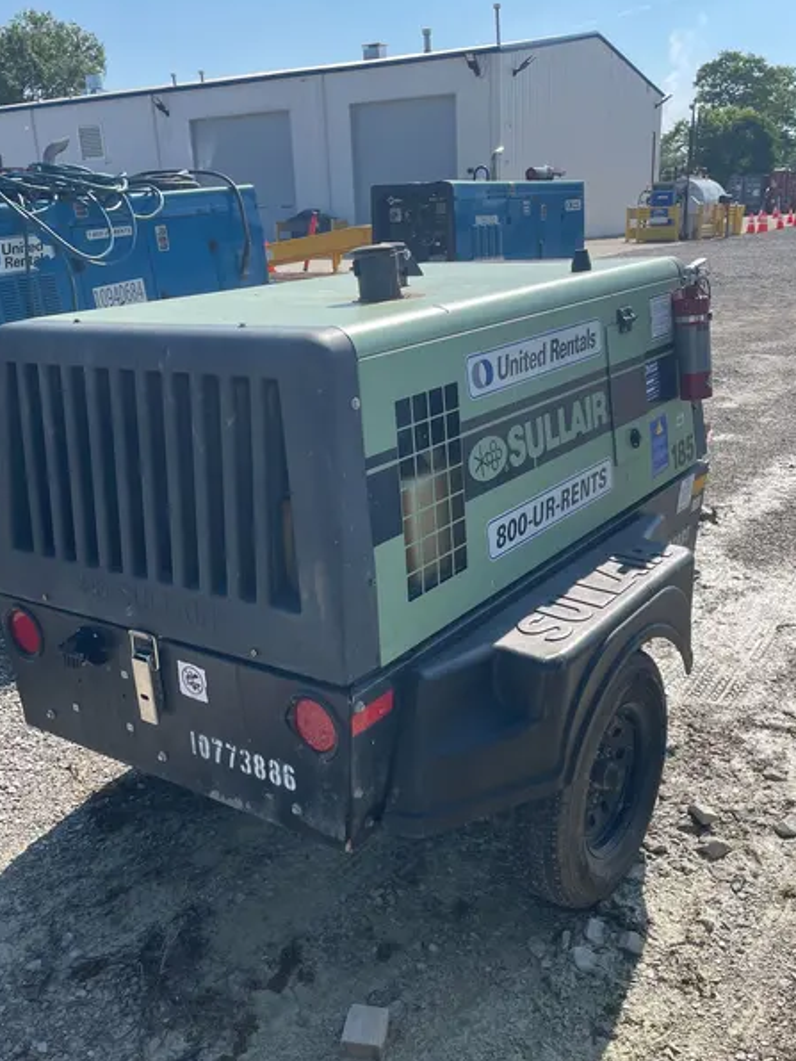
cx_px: 410
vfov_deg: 56.7
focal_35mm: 32
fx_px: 981
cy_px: 578
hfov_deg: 44.2
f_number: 1.6
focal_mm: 4.2
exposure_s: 1/2564
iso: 32
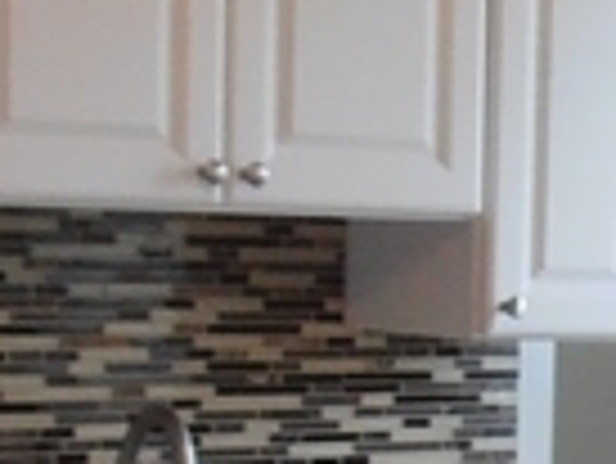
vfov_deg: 8.2
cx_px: 1021
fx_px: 3188
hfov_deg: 10.5
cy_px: 545
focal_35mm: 179
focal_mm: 4.2
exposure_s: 1/30
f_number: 3
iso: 100
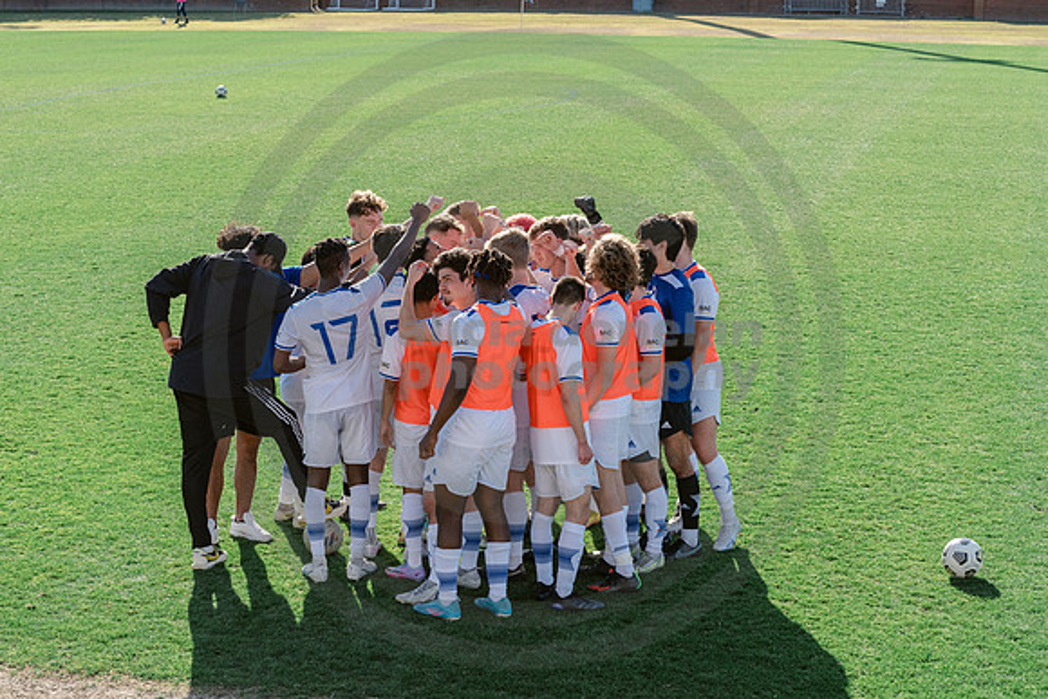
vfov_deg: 16.7
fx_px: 2388
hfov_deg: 24.8
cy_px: 350
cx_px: 524
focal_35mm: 82
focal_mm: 82
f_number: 9
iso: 640
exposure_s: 1/1250
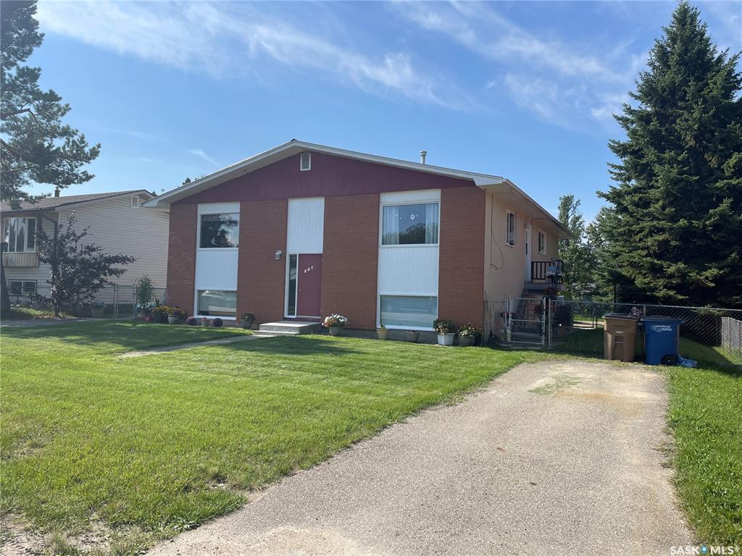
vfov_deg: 53.1
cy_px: 278
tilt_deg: +2.8
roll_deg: -1.1
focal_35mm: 26
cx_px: 371
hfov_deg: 67.3
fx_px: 557
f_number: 1.6
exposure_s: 1/2882
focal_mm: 4.2
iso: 32
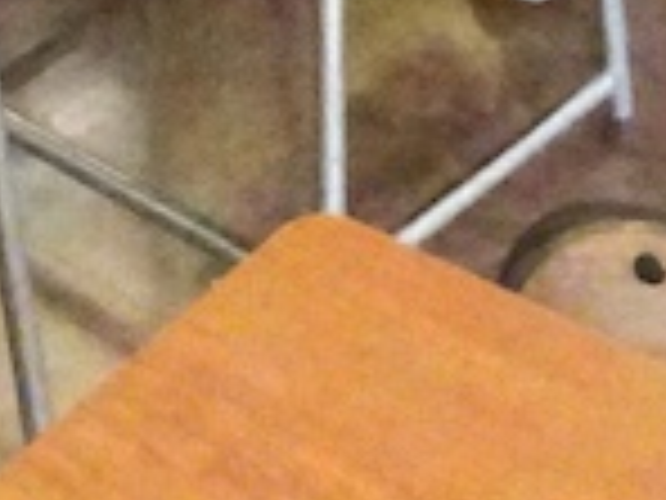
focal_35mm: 154
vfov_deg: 8.4
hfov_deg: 12.8
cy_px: -914
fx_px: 2963
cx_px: 232
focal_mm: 4.1
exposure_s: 1/250
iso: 3200
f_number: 3.5
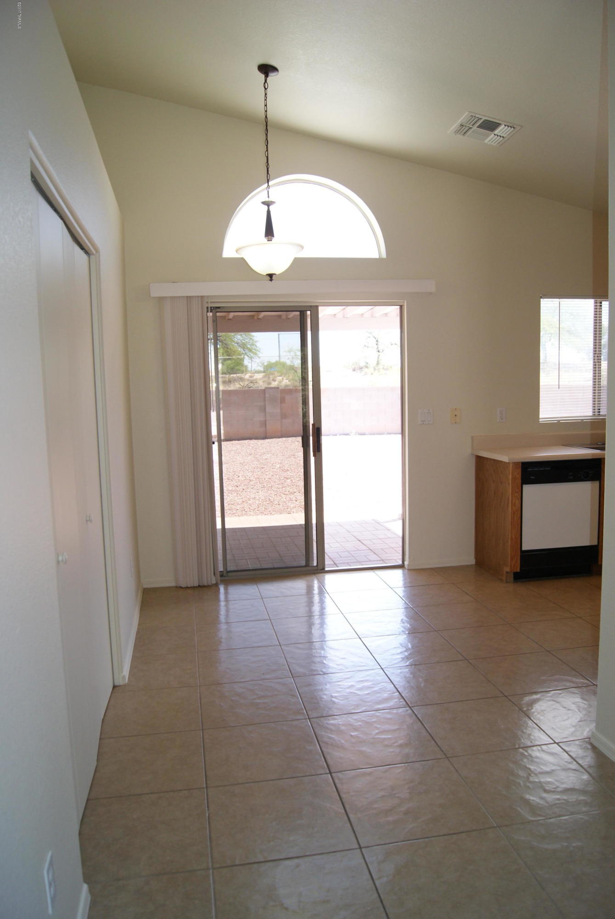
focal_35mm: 27
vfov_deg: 67.3
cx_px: 308
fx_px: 690
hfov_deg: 48.0
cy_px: 460
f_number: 4
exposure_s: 1/160
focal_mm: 18
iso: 320
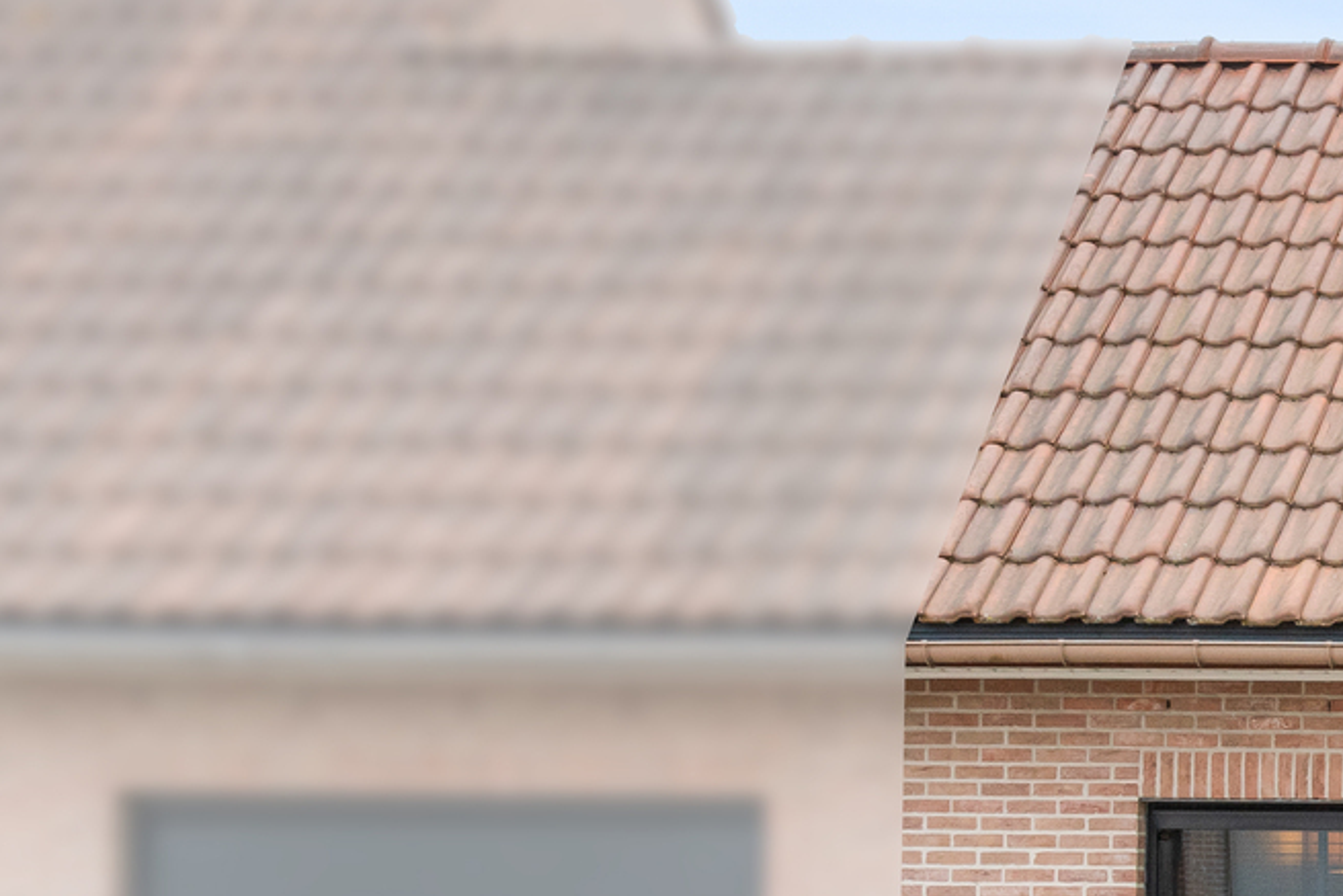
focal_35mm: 88
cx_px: 2352
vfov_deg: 15.4
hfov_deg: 18.5
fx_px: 3283
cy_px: 797
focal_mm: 24
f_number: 11
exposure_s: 1/200
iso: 800
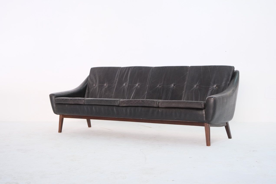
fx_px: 391
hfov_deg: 38.9
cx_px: 138
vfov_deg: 26.5
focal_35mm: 51
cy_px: 92
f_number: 4
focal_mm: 34.2
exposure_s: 1/52
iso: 1600
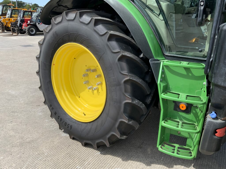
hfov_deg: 61.7
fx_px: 189
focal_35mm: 29
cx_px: 113
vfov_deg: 48.2
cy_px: 84
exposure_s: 1/1035
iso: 16
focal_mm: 3
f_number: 1.8
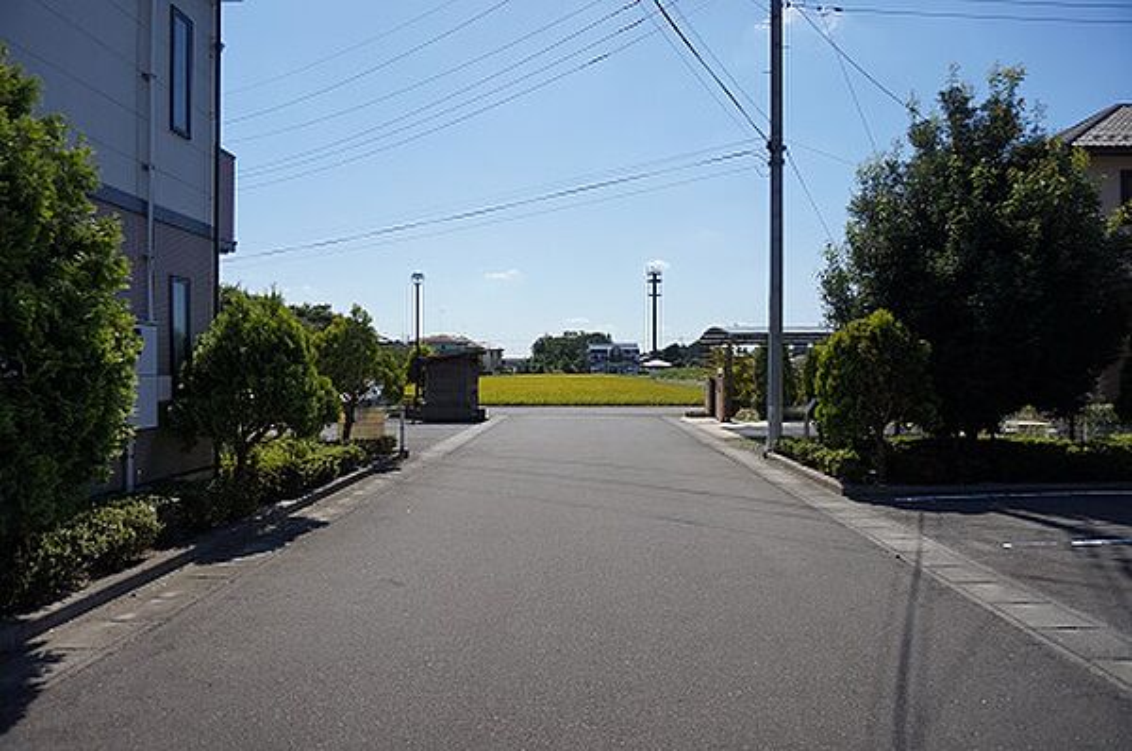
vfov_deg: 53.0
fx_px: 753
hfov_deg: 73.8
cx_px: 566
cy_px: 376
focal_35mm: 24
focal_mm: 16
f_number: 4
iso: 200
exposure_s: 1/4000
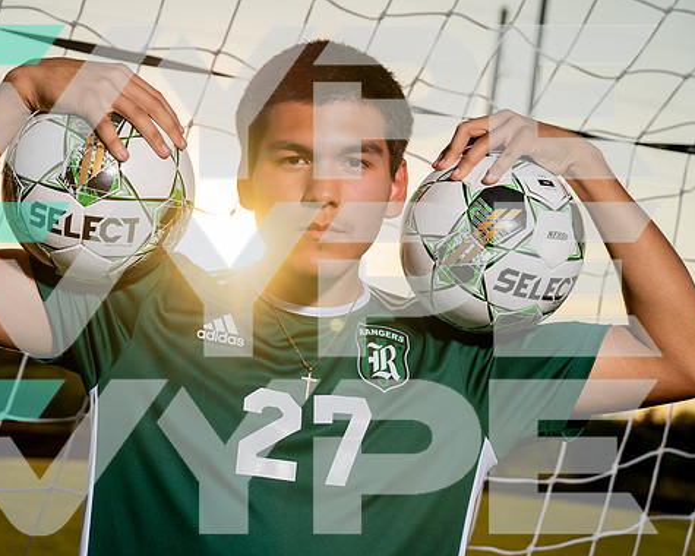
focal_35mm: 73
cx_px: 290
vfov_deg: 21.0
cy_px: 280
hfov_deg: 26.0
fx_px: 1502
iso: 200
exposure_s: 1/1250
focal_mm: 63
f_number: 5
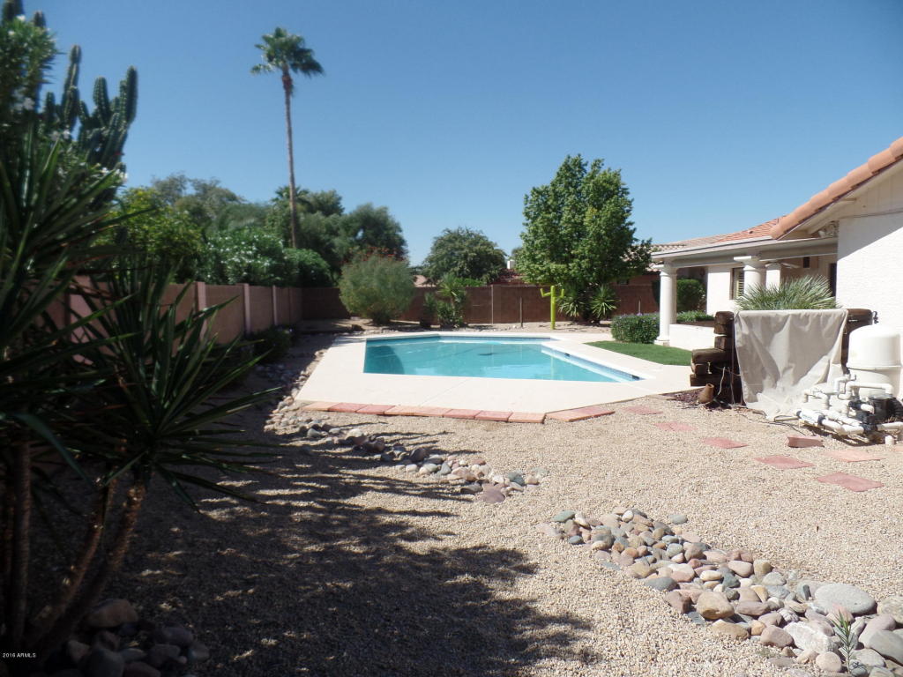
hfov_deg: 73.9
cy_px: 338
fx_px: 600
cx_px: 452
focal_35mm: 23
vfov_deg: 58.9
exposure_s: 1/1000
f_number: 3.2
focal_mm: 4.1
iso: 80
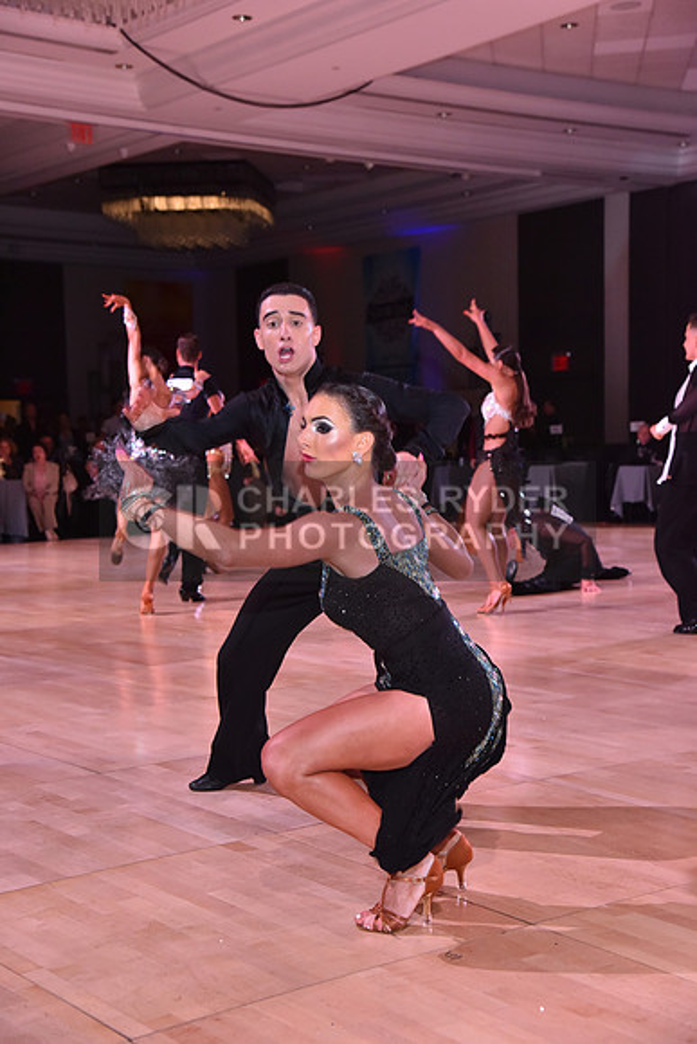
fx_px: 1509
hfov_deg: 26.0
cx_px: 348
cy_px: 522
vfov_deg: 38.2
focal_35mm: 52
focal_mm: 52
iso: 2000
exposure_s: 1/250
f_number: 5
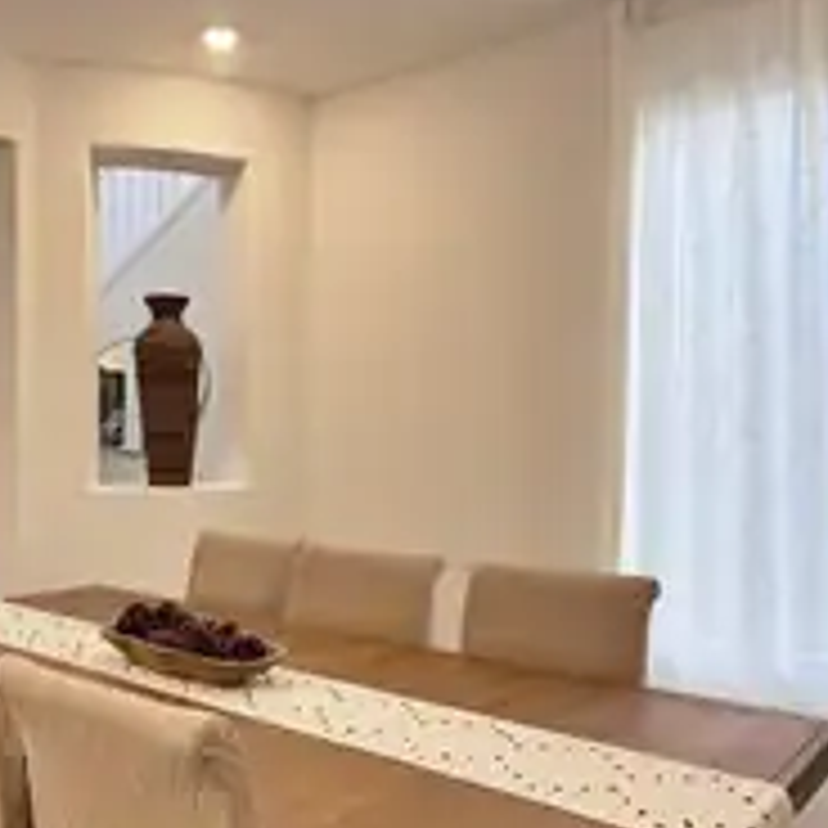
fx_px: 1245
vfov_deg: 36.8
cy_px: 441
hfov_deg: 36.5
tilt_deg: -0.9
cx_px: 292
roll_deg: +1.8
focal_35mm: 46
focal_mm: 6.76
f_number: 1.78
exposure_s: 1/120
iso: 160
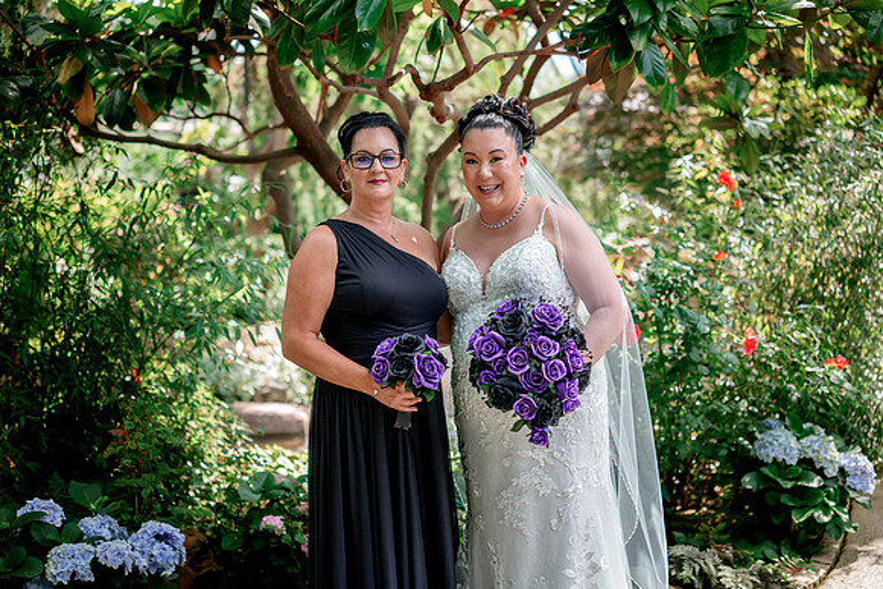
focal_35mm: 50
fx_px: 1227
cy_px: 294
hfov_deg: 39.6
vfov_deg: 27.0
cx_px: 442
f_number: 2
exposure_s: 1/1000
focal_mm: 50
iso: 320
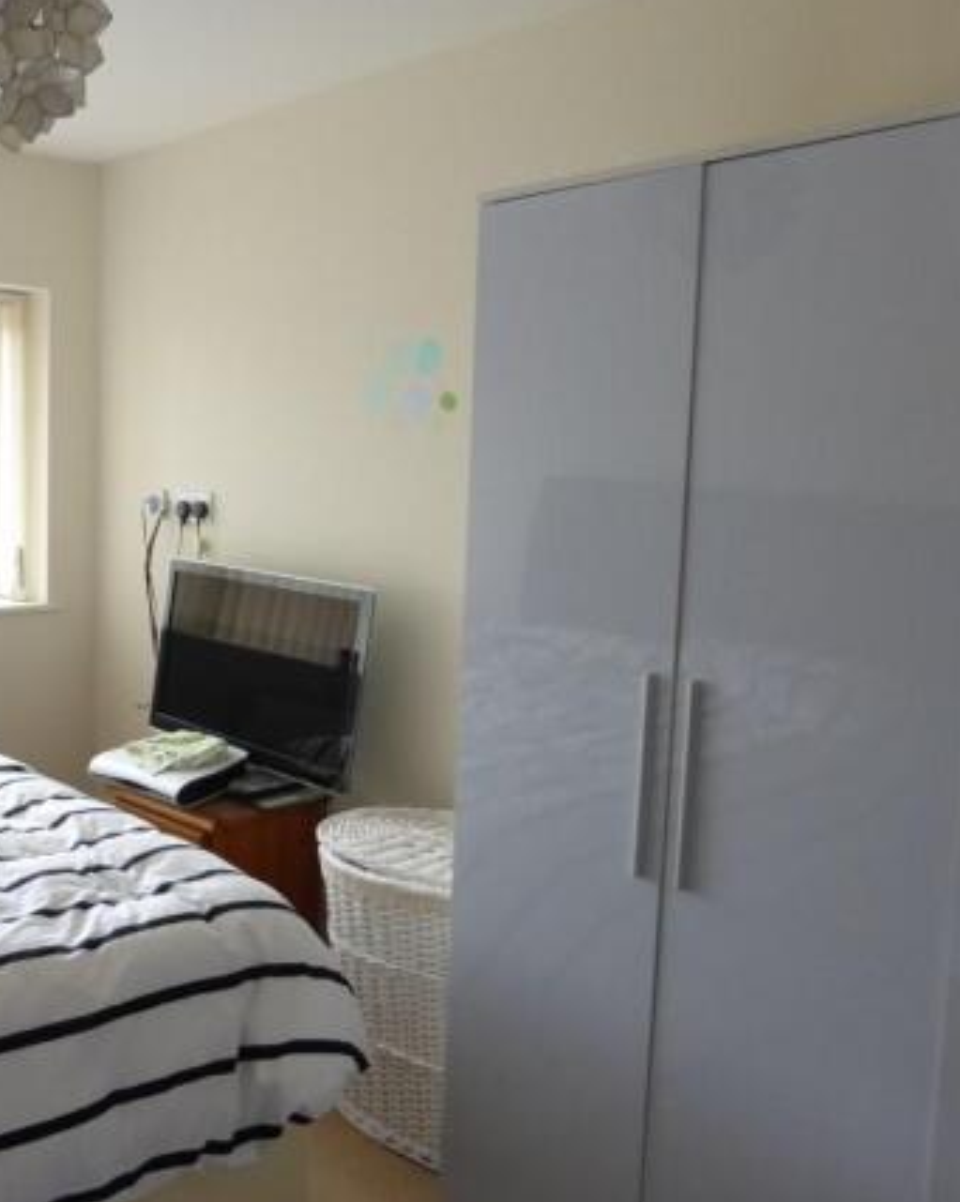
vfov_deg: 55.7
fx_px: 1138
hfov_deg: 43.3
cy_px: 601
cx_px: 170
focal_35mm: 32
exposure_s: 1/60
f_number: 3.3
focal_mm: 4.3
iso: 320
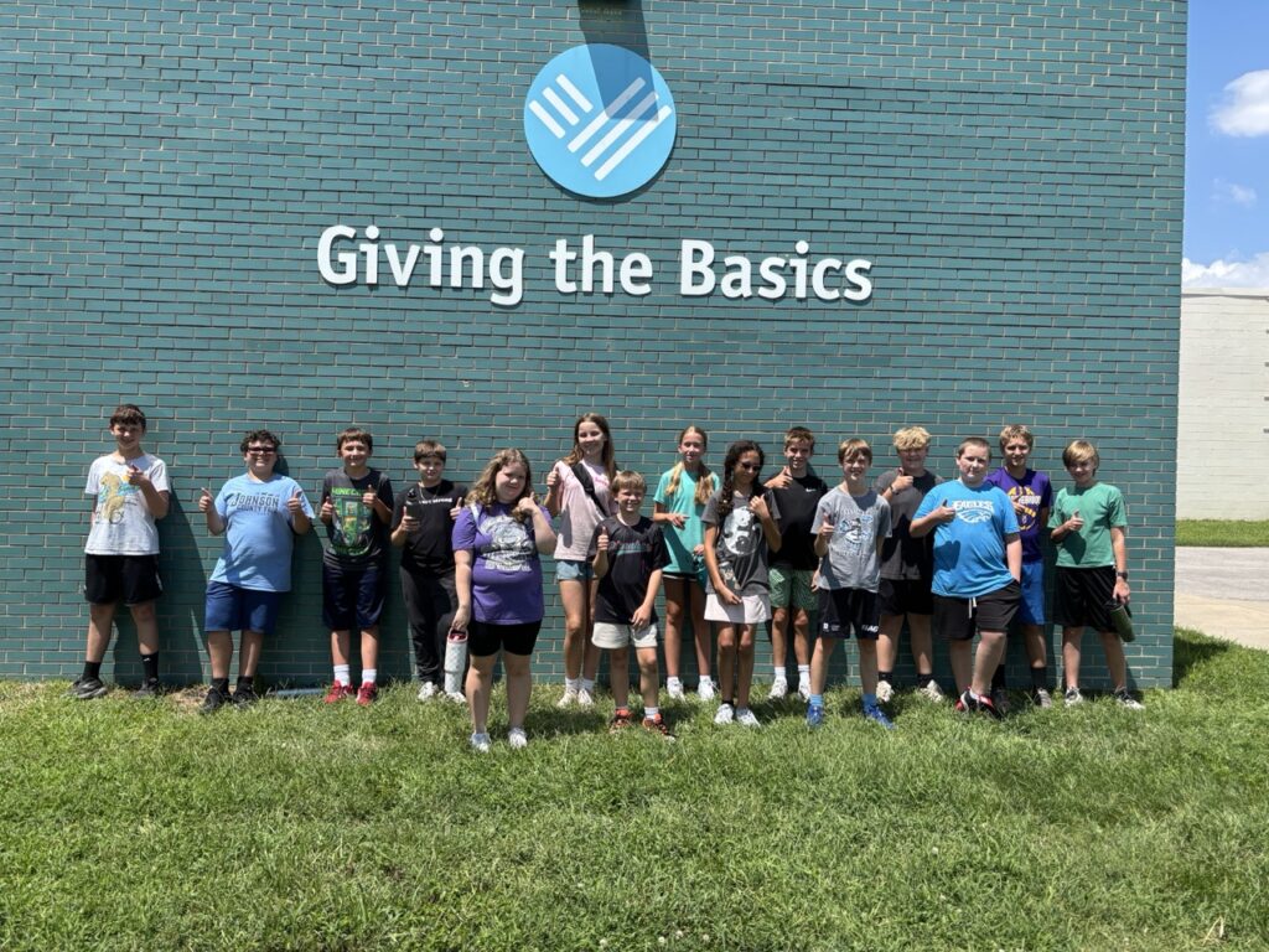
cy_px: 476
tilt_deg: +0.1
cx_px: 634
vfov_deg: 53.1
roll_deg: -1.9
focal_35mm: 26
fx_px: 953
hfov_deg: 67.3
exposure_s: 1/2398
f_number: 1.6
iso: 50
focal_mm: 5.96
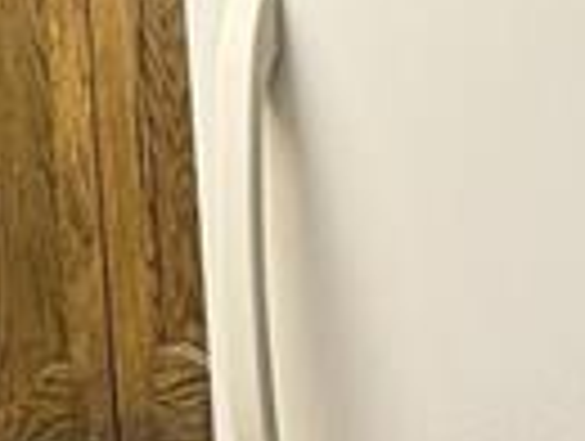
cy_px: 693
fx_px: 1862
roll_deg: +5.5
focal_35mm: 110
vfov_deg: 12.7
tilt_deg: -3.6
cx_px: -112
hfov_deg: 17.1
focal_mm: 2.22
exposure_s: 1/60
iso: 250
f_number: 2.2
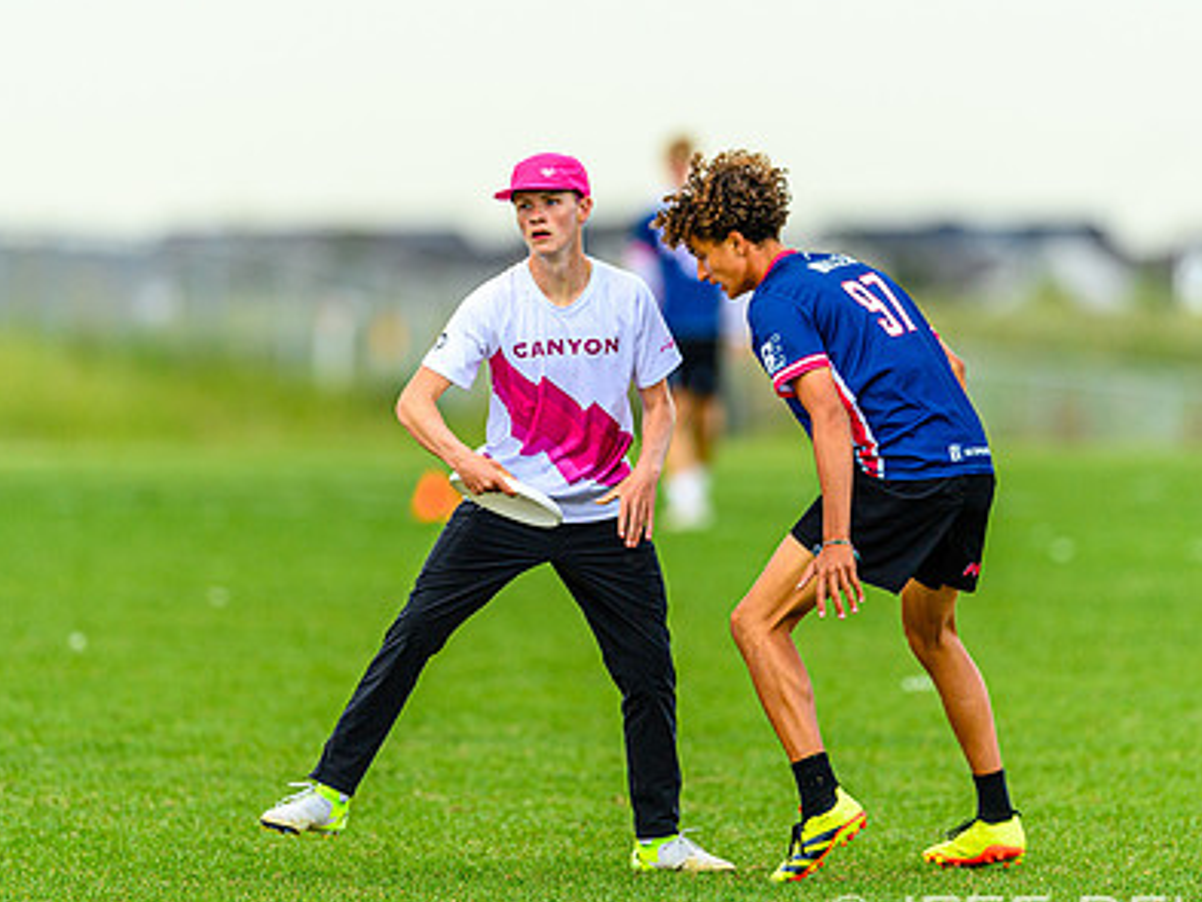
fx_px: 19729
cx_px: 627
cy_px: 454
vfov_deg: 2.6
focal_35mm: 568
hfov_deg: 3.5
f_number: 3.2
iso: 180
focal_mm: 400
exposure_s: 1/1250
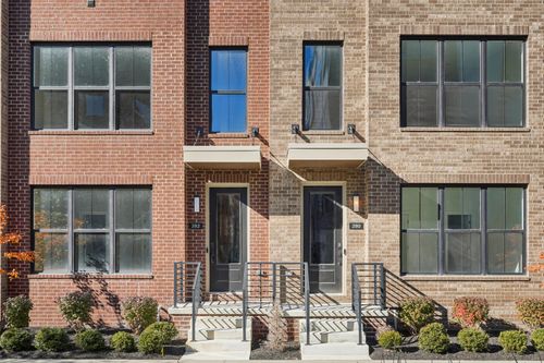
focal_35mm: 34
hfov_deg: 55.8
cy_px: 182
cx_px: 272
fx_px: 514
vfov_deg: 38.9
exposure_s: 1/160
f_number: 8
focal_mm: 34
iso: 100
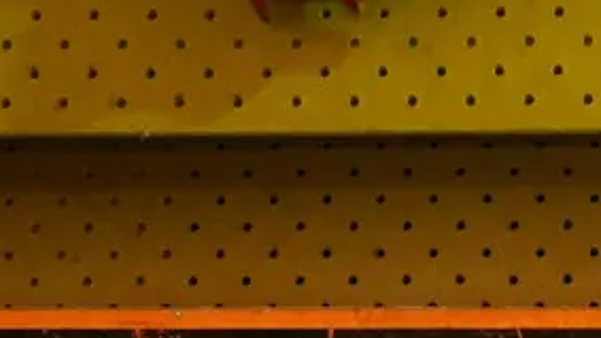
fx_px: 2007
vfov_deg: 9.1
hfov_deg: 16.4
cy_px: 671
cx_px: 692
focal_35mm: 126
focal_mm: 16
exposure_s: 1/60
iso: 3200
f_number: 4
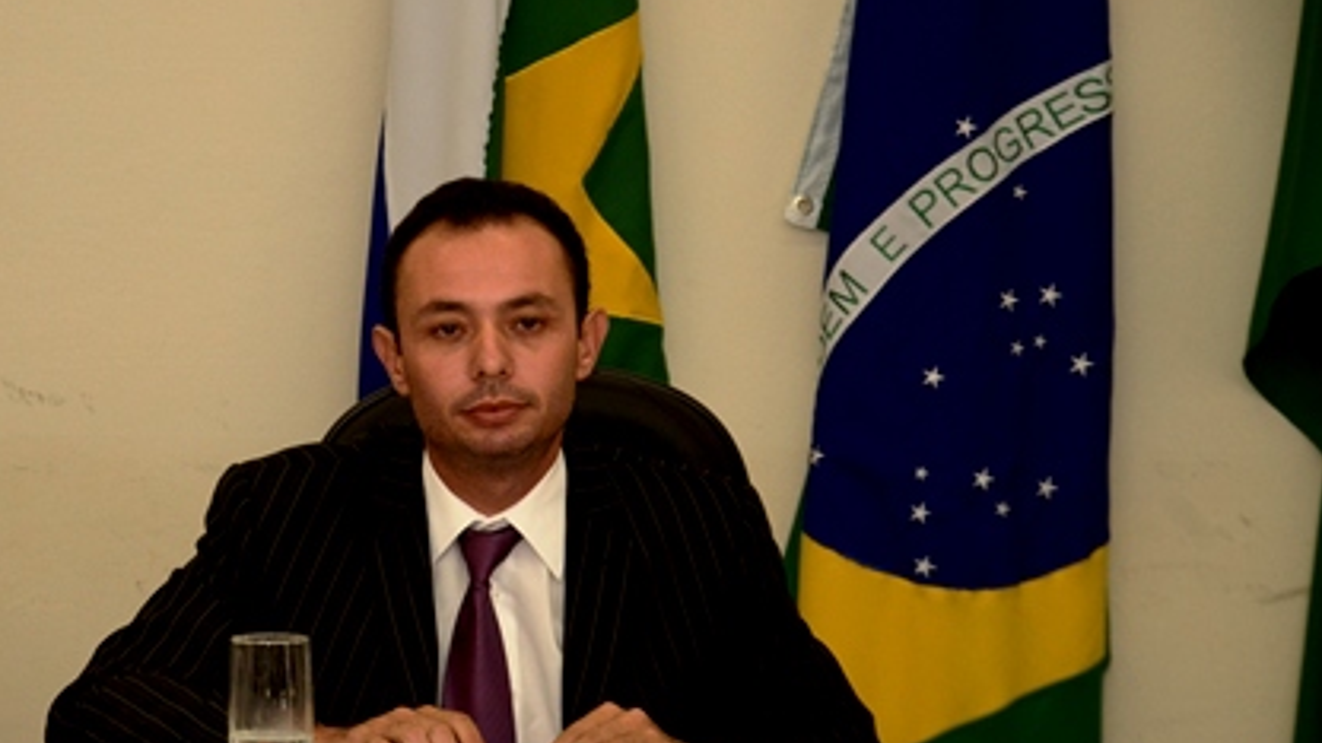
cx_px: 477
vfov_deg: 5.7
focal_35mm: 215
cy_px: 494
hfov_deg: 10.0
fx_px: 7525
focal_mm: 105
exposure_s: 1/125
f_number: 5.6
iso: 800
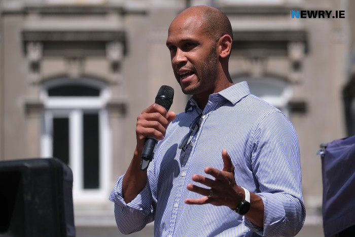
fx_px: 2071
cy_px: 118
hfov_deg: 9.8
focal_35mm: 210
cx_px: 178
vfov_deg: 6.5
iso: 200
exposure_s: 1/3200
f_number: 4
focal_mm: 140
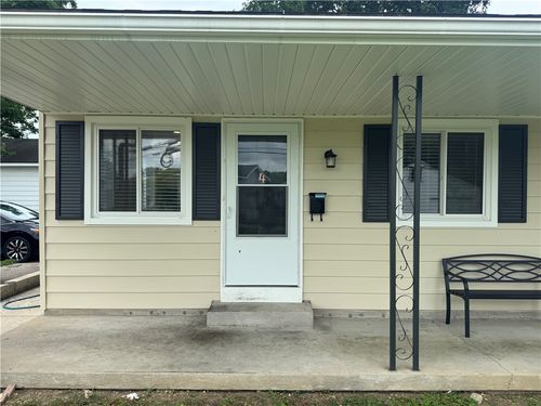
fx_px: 375
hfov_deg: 71.6
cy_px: 203
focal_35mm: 24
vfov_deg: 56.8
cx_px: 270
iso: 80
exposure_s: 1/1285
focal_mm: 6.76
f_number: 1.78
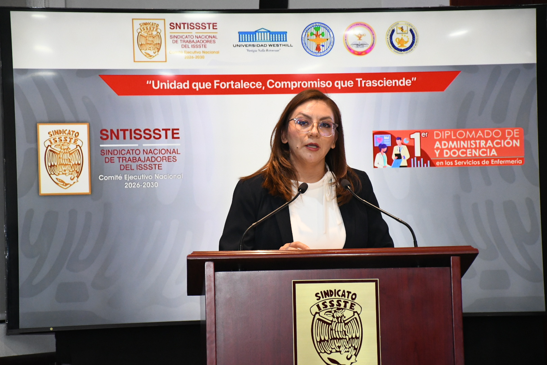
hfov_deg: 14.4
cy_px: 182
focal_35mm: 142
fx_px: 2157
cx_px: 274
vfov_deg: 9.7
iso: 4000
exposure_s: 1/125
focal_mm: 95
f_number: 5.6
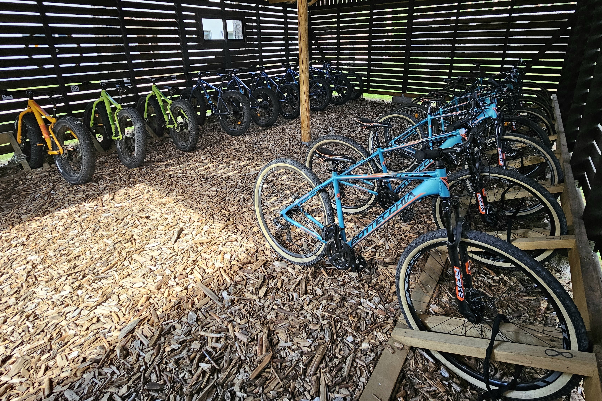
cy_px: 136
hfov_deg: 96.6
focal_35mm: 16
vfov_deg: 71.7
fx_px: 268
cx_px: 317
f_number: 2.2
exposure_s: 1/50
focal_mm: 2.2
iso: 100
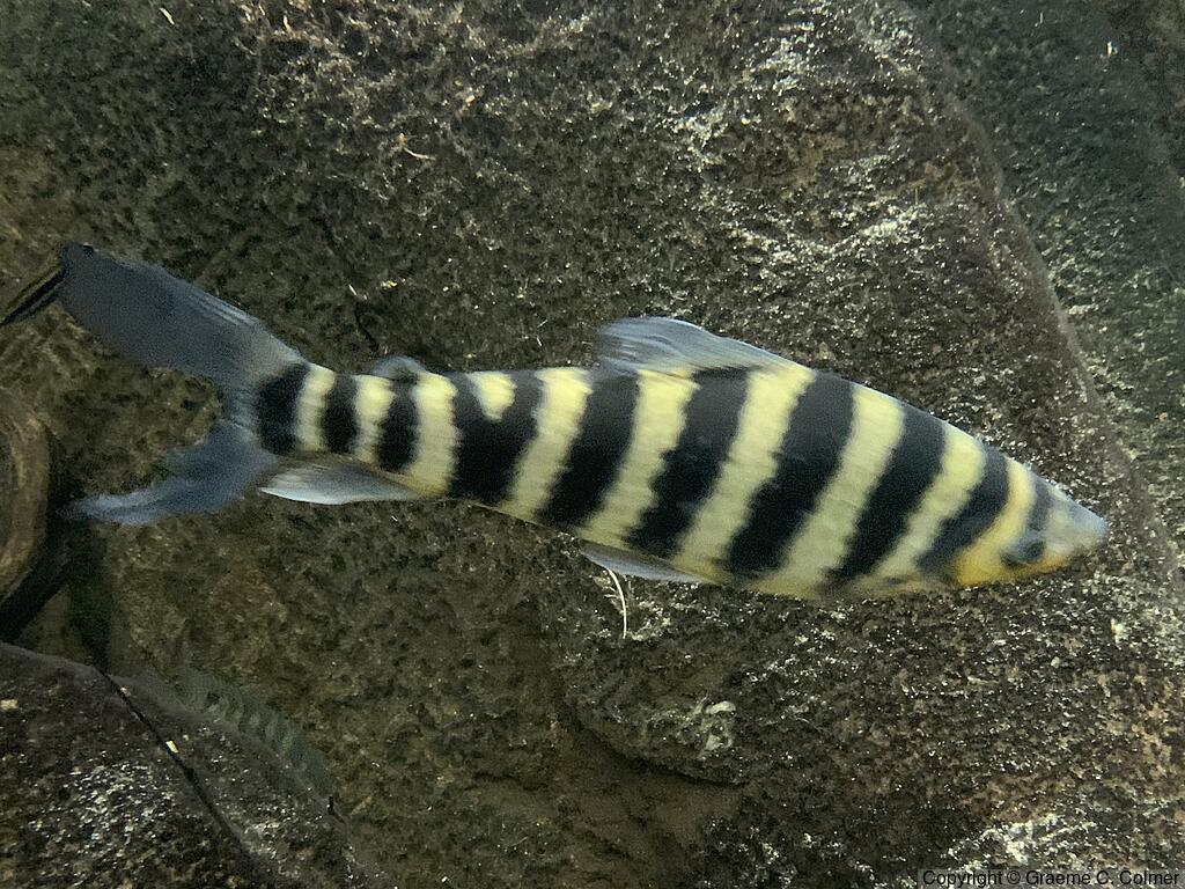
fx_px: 890
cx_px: 592
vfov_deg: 53.1
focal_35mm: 26
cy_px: 444
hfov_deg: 67.3
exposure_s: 1/22
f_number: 1.8
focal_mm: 4.25
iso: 800
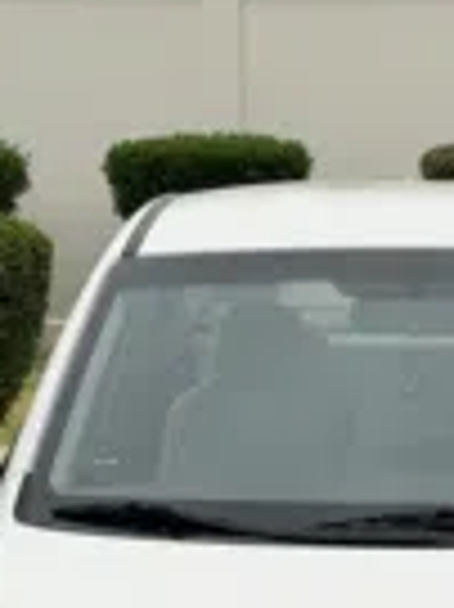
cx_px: 409
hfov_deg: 10.4
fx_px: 2487
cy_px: 608
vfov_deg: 13.7
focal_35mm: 142
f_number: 1.78
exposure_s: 1/7143
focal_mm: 6.76
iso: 64
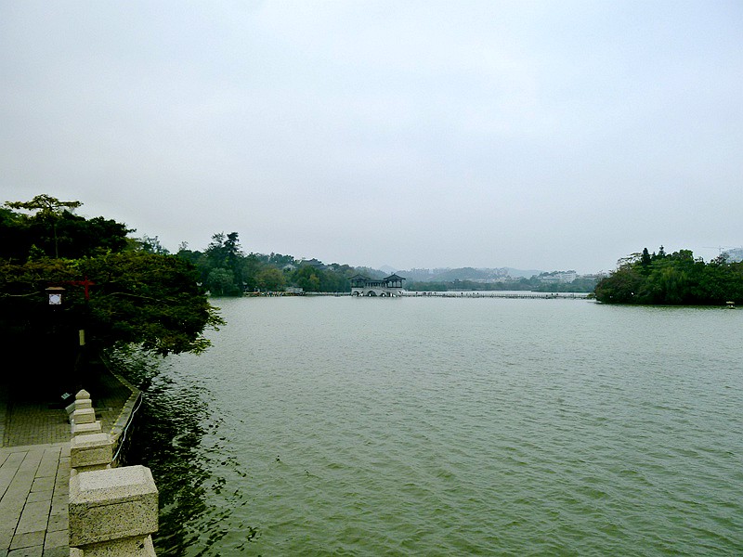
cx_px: 372
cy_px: 278
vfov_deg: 54.9
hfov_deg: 69.4
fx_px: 537
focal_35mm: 25
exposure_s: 1/800
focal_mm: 4.5
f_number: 3.3
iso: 125
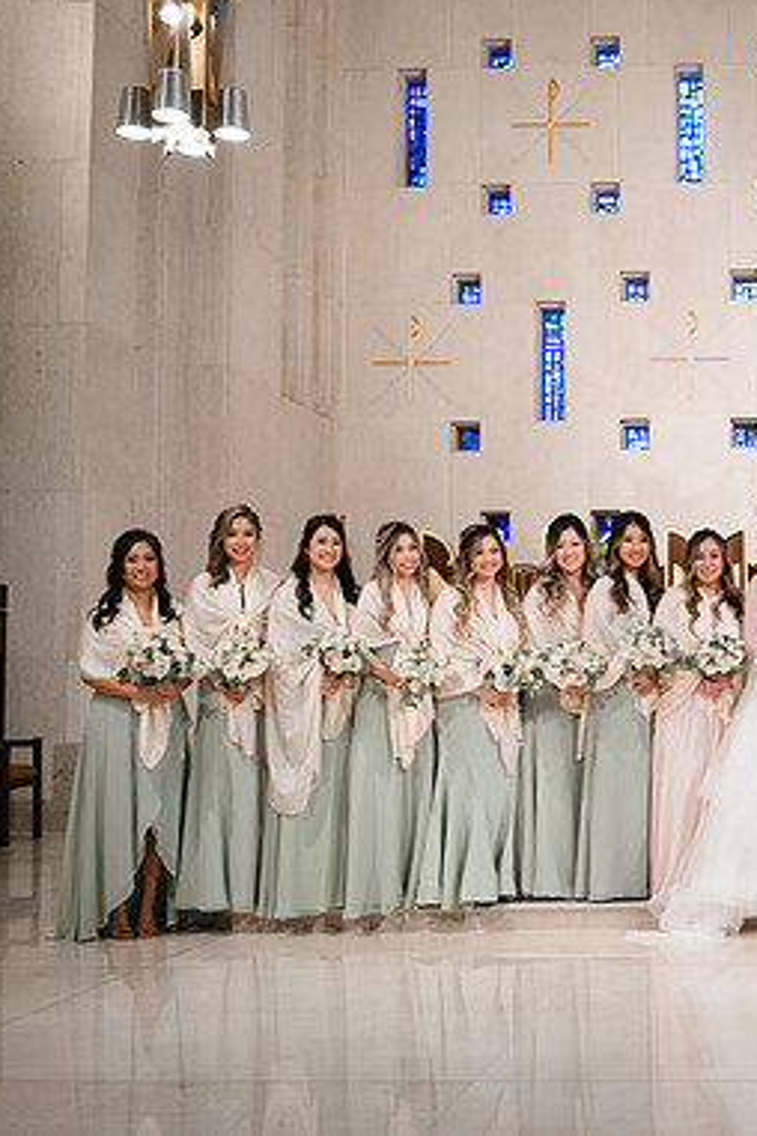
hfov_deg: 23.6
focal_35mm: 54
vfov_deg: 36.9
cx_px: 823
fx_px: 1703
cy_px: 562
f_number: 3.2
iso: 1600
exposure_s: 1/200
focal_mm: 35
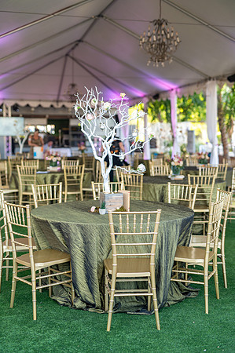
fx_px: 491
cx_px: 118
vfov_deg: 39.6
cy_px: 176
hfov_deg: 26.9
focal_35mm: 50
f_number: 2
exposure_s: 1/640
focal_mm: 50
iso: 200
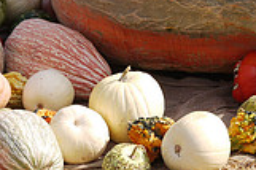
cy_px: -45
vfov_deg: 9.0
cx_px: 245
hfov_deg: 13.5
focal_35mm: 150
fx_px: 1066
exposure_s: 1/250
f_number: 6.3
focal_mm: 20
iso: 100
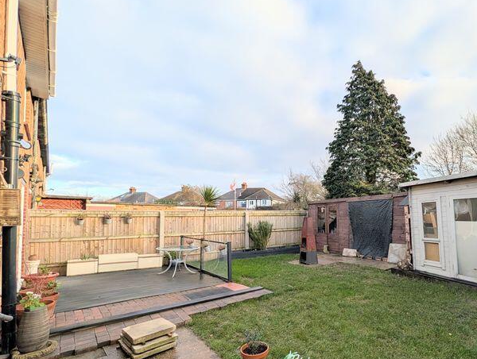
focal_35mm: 16
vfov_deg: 77.7
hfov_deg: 91.4
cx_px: 312
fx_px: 221
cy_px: 208
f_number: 1.7
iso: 45
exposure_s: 1/1065
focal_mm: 2.02
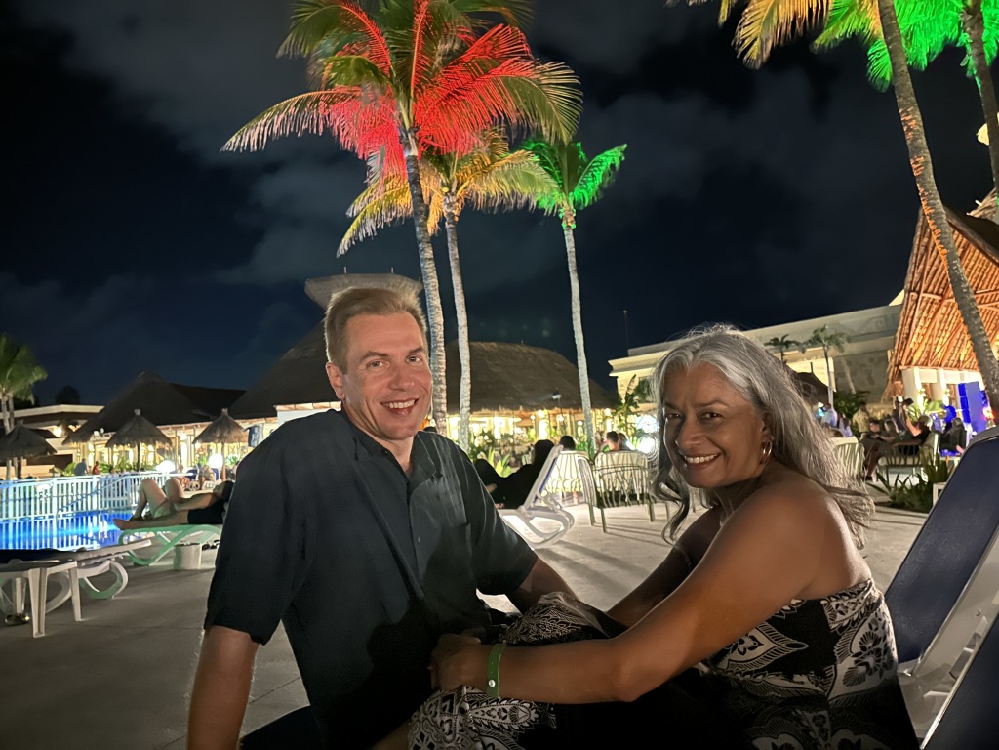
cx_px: 500
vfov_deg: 56.8
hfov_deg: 71.6
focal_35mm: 24
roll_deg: +4.0
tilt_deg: +5.0
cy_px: 375
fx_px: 693
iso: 4000
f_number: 1.78
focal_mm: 6.86
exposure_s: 1/9
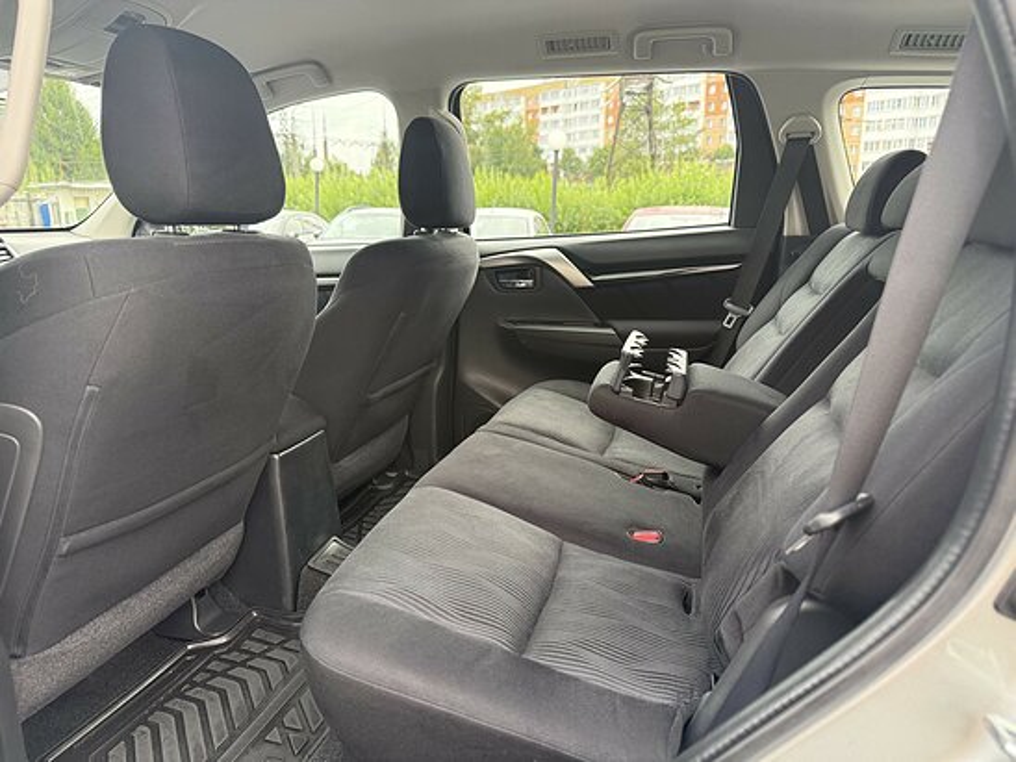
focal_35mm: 24
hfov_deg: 71.6
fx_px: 704
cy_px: 381
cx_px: 508
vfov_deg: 56.8
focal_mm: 6.76
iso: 200
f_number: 1.78
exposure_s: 1/190
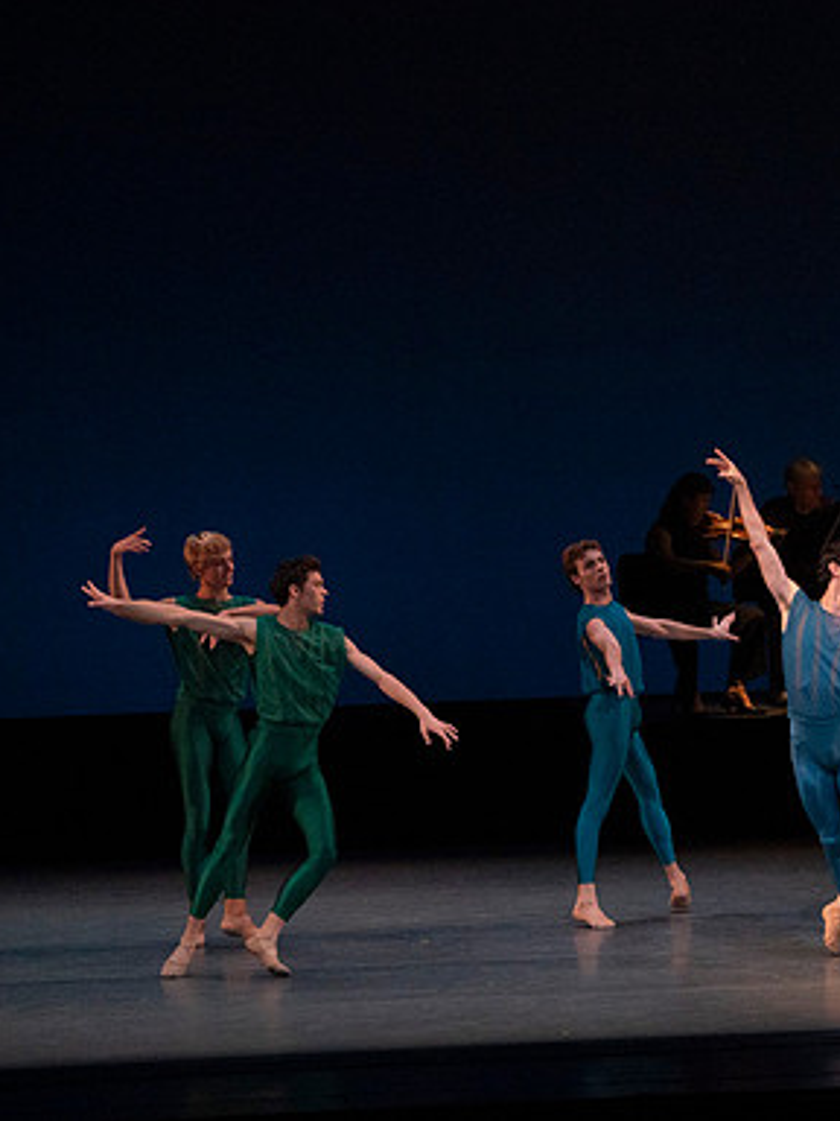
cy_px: 559
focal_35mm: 269
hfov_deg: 5.5
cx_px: 817
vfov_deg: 7.4
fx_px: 8703
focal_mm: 185
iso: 8000
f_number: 7.1
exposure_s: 1/400
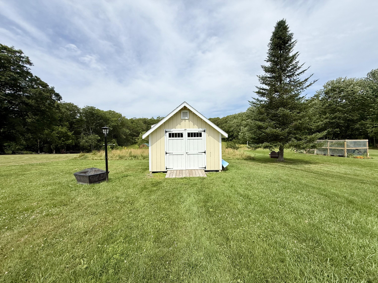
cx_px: 189
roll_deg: +1.4
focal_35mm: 14
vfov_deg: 85.7
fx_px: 153
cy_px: 142
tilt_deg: +0.0
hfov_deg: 102.1
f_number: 2.2
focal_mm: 2.22
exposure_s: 1/3289
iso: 50
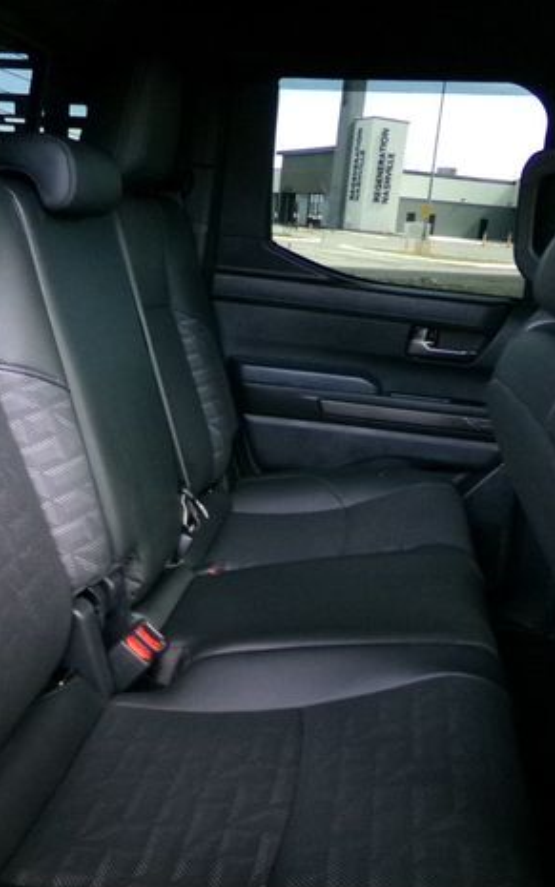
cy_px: 448
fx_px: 846
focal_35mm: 35
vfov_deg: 55.3
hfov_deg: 35.9
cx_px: 177
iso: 800
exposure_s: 1/60
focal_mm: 4.3
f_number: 3.7
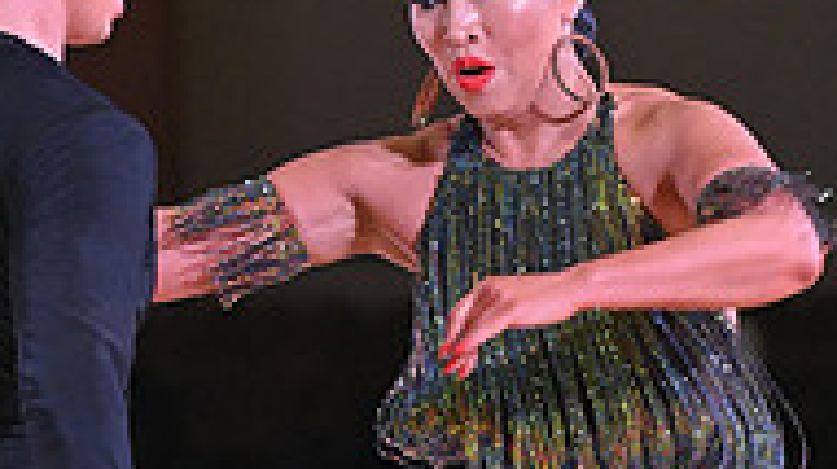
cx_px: 221
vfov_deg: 2.2
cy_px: 644
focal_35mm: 557
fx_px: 12350
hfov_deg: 3.9
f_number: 5
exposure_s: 1/400
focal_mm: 175
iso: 4000
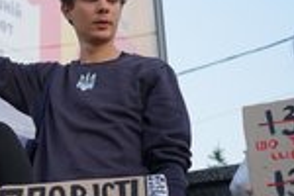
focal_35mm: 101
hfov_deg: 18.7
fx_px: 825
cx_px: -96
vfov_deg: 13.5
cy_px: 68
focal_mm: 38
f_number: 4
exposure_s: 1/160
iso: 1250
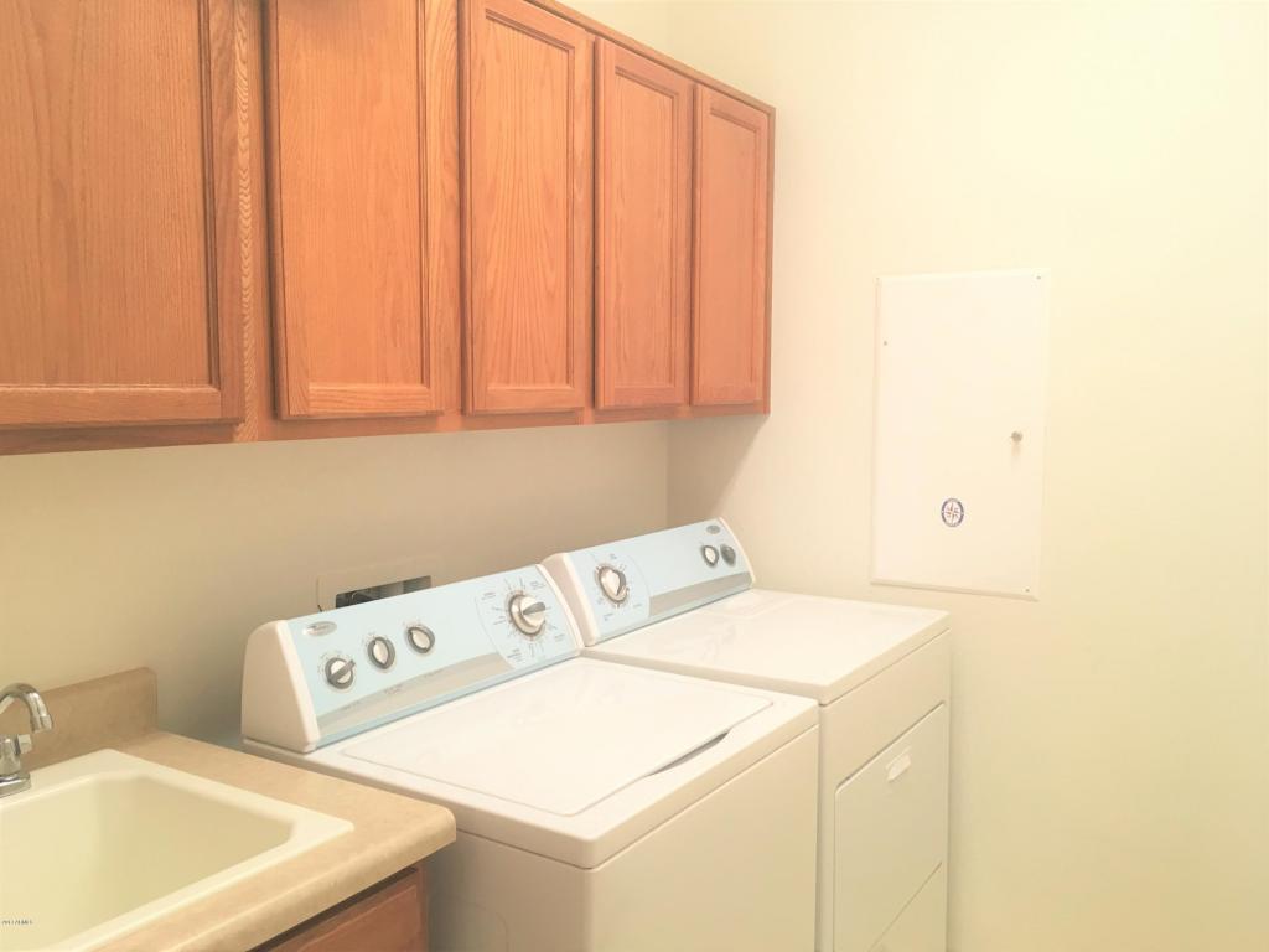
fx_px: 1063
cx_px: 634
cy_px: 476
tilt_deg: -4.8
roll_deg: +0.2
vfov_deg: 48.2
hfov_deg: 61.7
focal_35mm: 29
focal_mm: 4.15
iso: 64
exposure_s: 1/30
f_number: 2.2
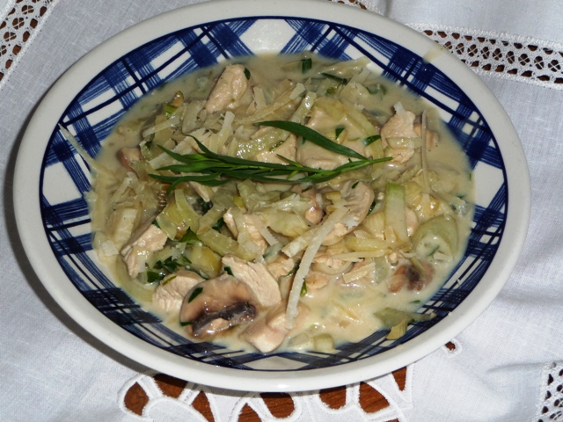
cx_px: 282
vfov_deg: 19.1
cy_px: 211
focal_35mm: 77
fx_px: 1252
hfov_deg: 25.3
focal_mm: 13.1
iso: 100
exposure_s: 1/40
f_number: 4.6
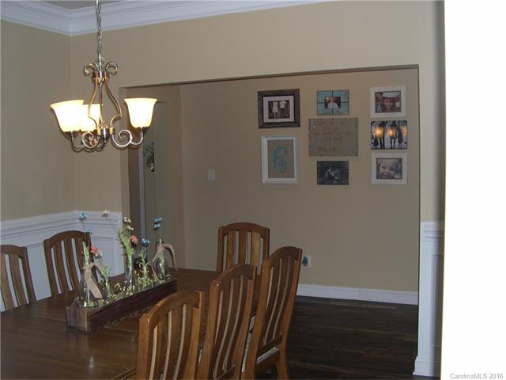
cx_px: 253
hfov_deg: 49.0
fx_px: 555
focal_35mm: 38
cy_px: 190
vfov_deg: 37.7
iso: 156
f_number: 2.8
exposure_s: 1/60
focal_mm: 8
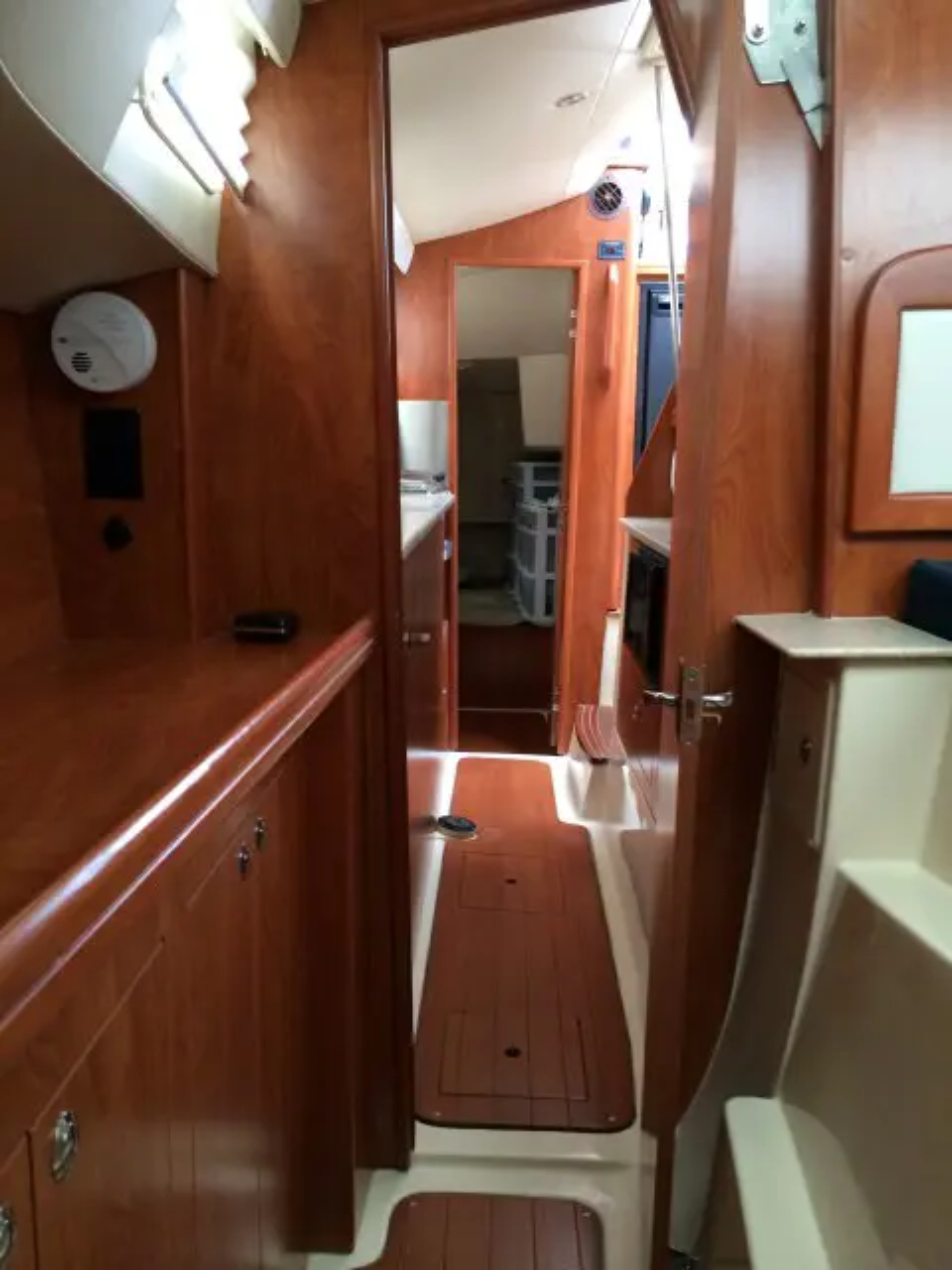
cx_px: 476
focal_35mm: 30
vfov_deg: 60.0
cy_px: 635
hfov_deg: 46.8
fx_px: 1100
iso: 160
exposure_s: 1/30
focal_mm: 4.12
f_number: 2.2
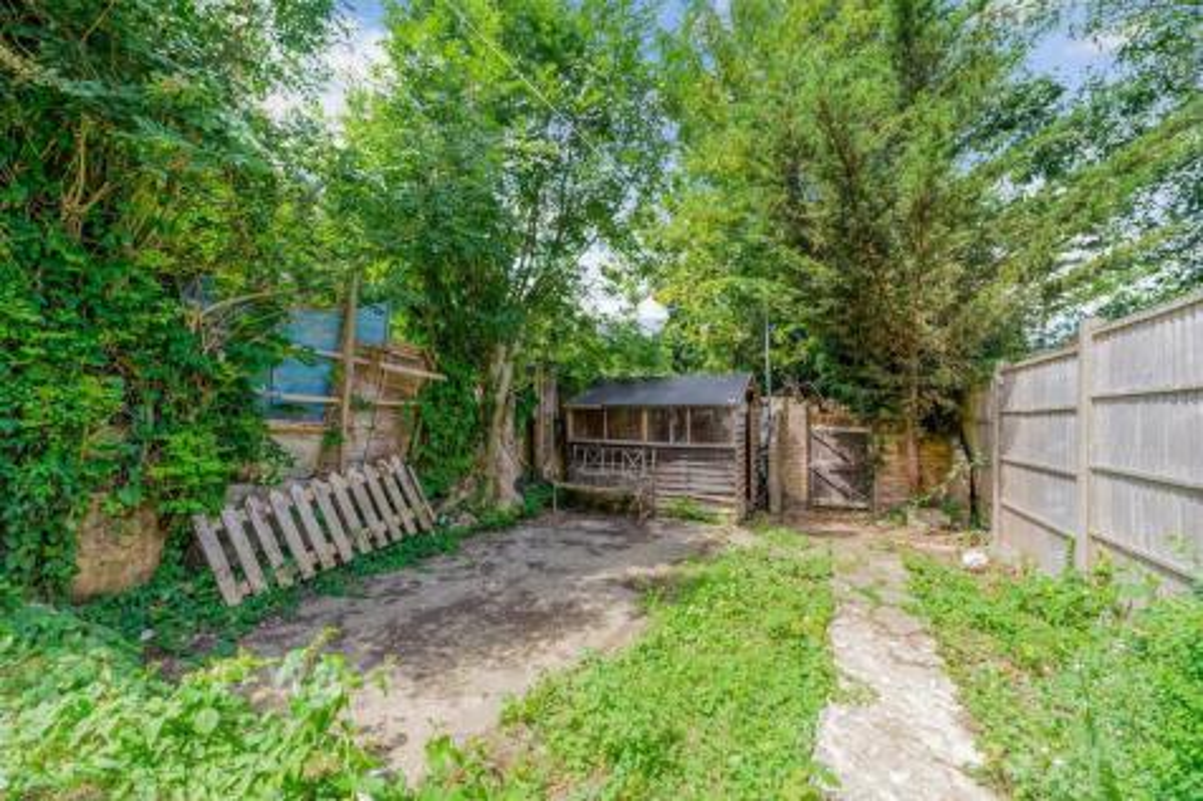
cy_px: 400
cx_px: 602
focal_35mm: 14
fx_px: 468
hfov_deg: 104.3
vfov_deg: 81.2
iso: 100
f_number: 8
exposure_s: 1/80
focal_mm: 14
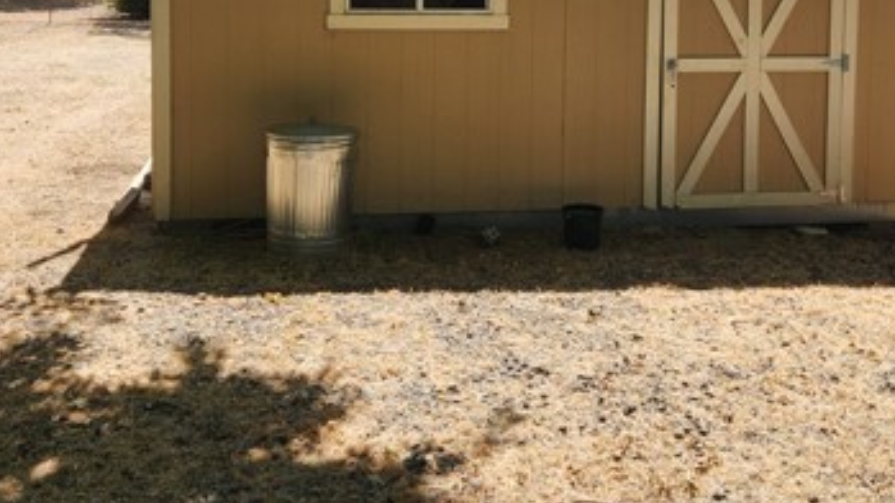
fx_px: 1091
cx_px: 480
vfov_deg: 25.0
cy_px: 33
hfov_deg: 44.6
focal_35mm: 46
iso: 20
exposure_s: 1/1208
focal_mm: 5.4
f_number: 1.8
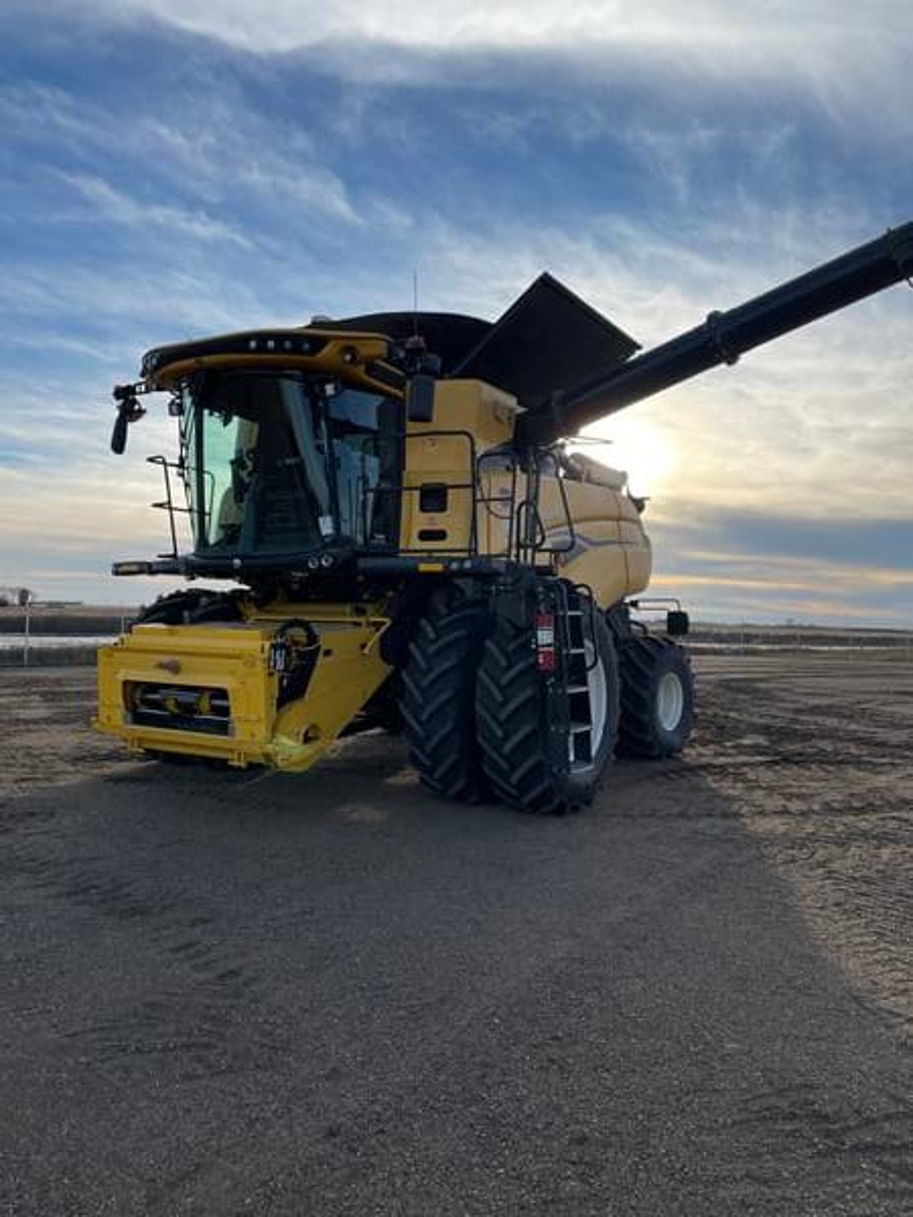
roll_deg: -1.5
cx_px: 456
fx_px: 914
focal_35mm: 26
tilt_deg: +1.1
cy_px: 608
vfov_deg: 67.3
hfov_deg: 53.1
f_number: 1.6
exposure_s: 1/2817
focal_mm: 4.2
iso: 32
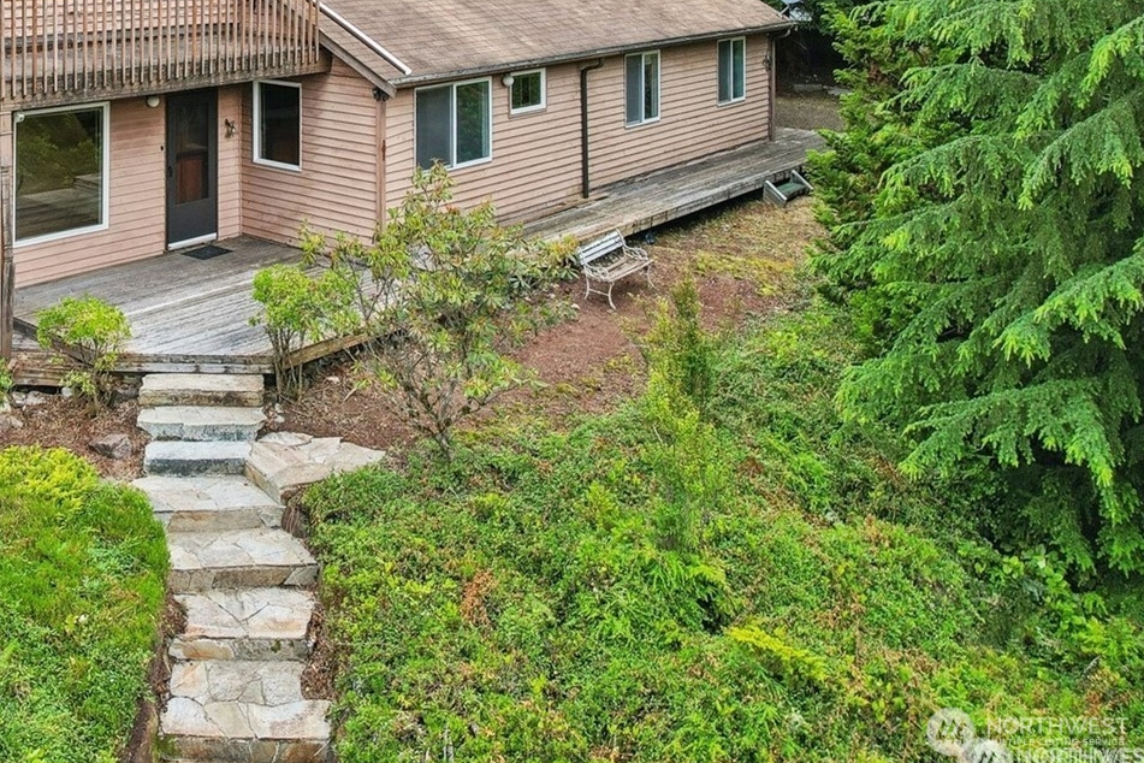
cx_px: 201
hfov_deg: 48.4
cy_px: 147
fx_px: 1176
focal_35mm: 37
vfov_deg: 34.8
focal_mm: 8.4
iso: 100
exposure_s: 1/40
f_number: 2.8
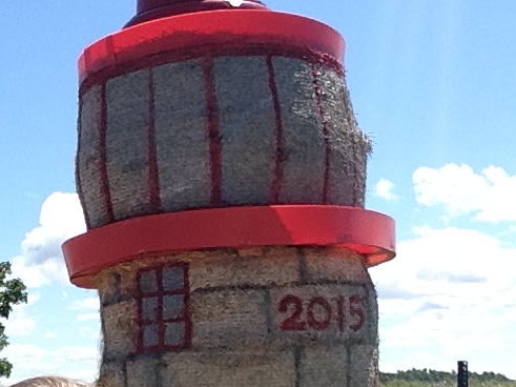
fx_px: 1282
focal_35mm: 86
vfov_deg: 16.9
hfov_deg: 22.5
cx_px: 108
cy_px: 363
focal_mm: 2.15
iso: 50
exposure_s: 1/1546
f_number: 2.4
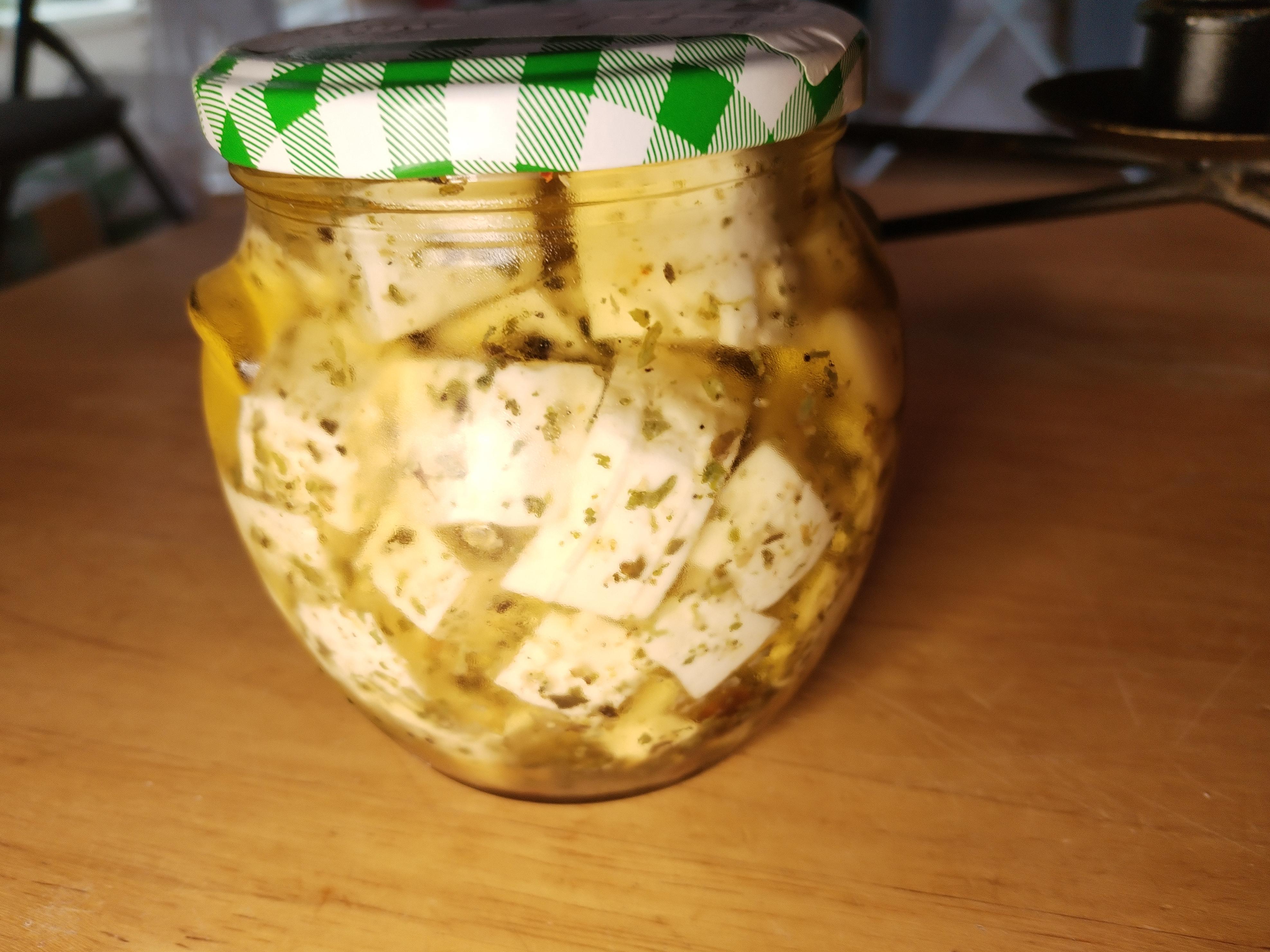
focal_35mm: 27
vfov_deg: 51.4
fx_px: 991
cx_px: 633
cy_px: 467
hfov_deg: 65.3
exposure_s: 1/30
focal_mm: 4.75
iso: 367
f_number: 1.8
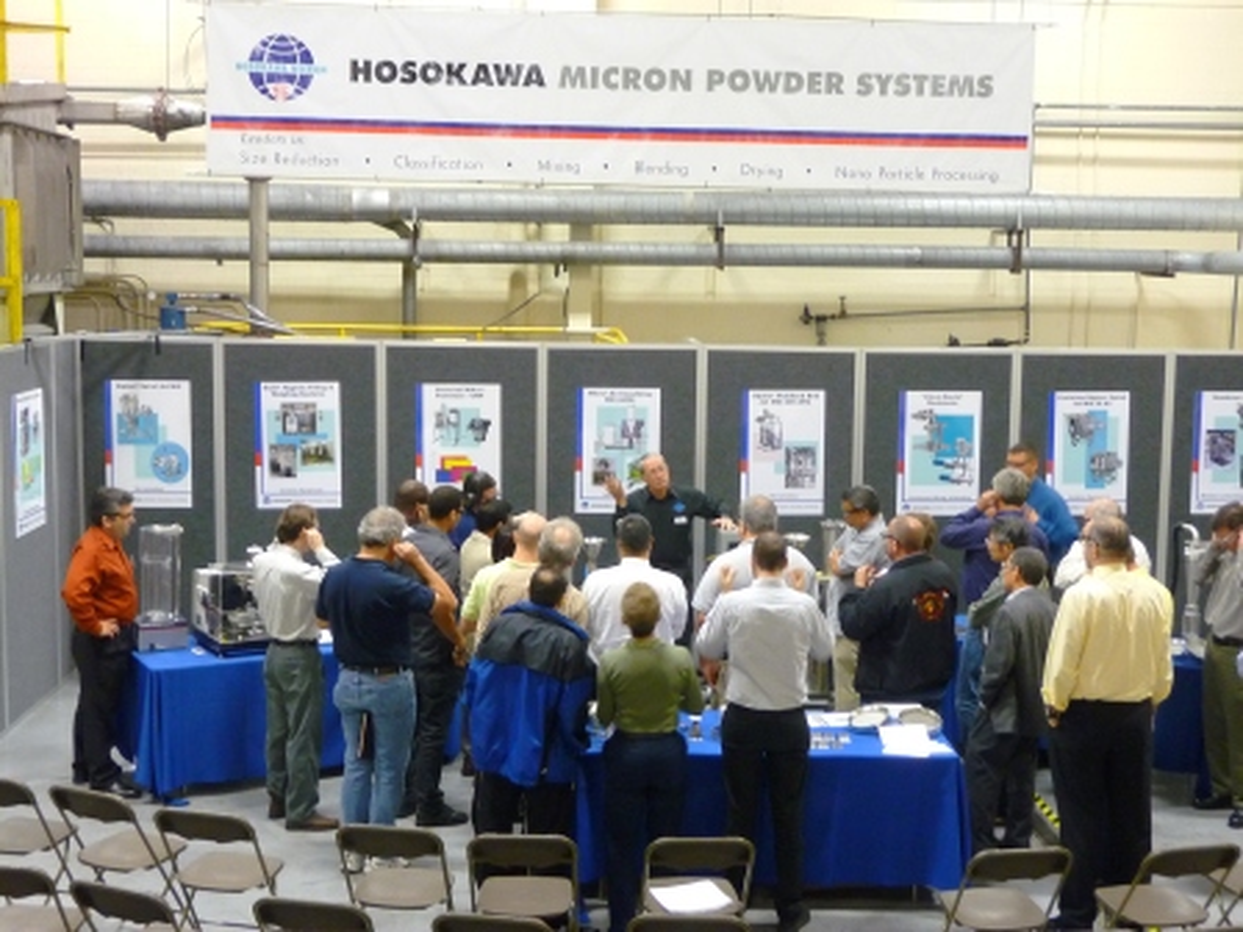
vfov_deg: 30.3
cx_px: 622
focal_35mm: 48
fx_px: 1724
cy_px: 466
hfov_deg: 39.7
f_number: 4.2
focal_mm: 8
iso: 400
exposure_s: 1/10
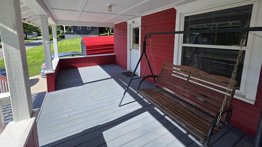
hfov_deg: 102.9
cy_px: 54
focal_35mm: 15
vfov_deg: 69.3
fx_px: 104
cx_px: 125
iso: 40
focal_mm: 2.2
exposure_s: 1/963
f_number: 1.9
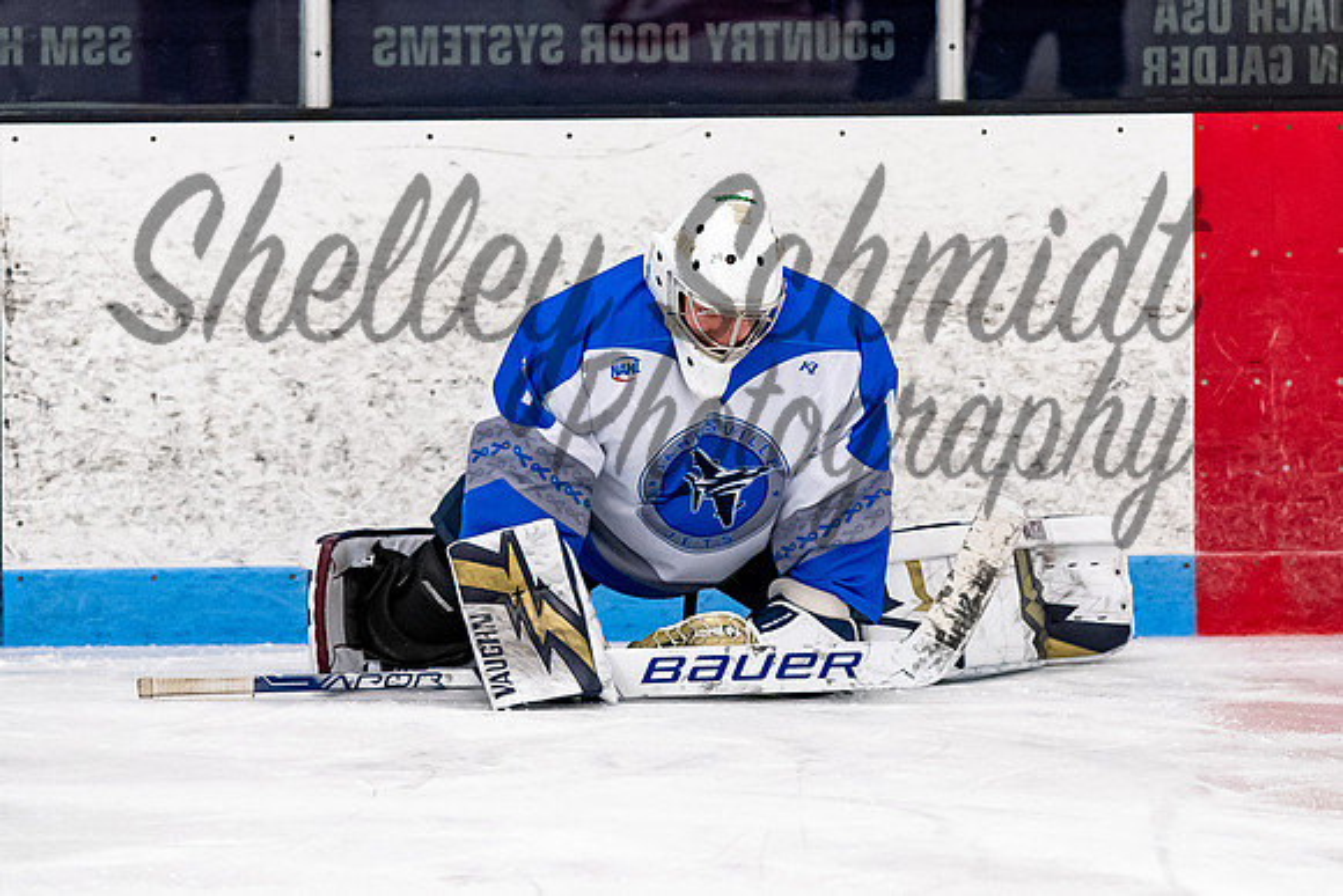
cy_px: 368
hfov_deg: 5.5
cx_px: 681
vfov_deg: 3.7
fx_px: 13928
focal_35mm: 373
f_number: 3.2
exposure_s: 1/800
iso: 2000
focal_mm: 165
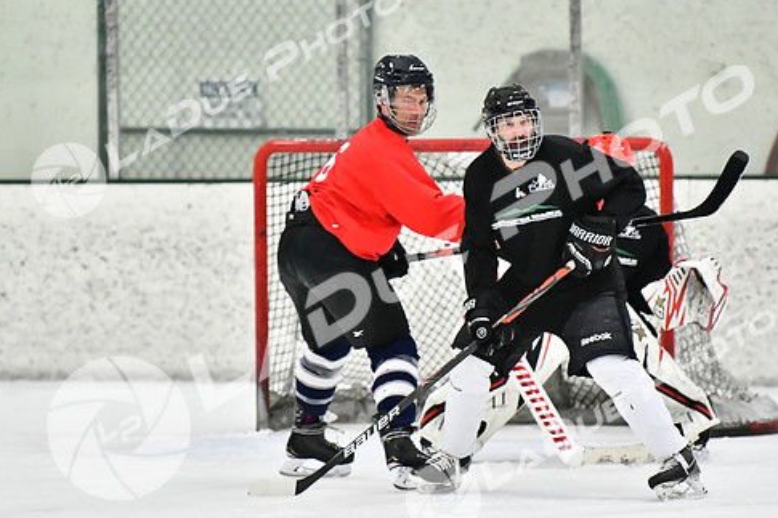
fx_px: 7755
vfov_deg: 3.8
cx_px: 403
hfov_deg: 5.7
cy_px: 264
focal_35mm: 359
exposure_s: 1/1600
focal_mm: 200
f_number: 2.8
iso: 6400
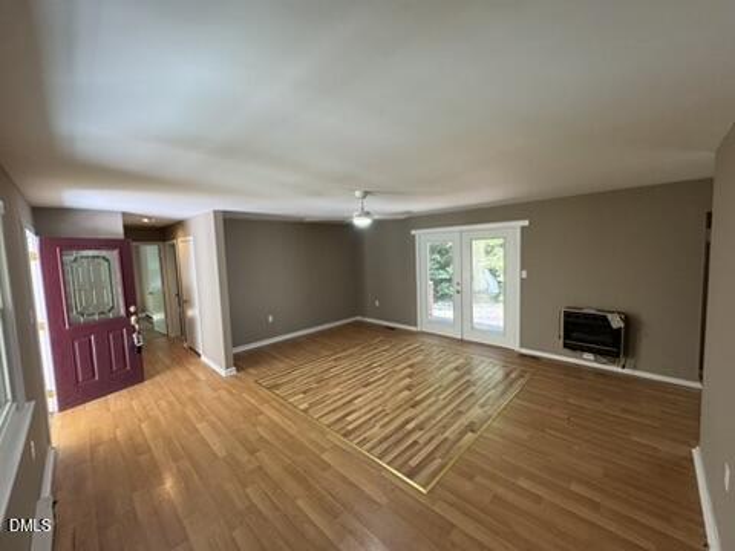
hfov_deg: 102.1
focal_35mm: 14
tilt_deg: -4.8
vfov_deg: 85.7
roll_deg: +2.4
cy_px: 276
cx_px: 368
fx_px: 297
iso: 320
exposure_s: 1/120
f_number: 2.2
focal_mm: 2.22
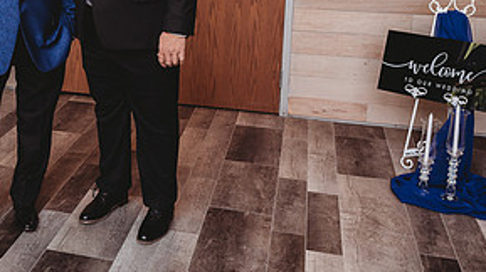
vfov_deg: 22.2
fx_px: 670
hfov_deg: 38.1
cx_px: 82
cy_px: 9
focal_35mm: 52
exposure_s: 1/250
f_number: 2.8
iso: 500
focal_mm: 24
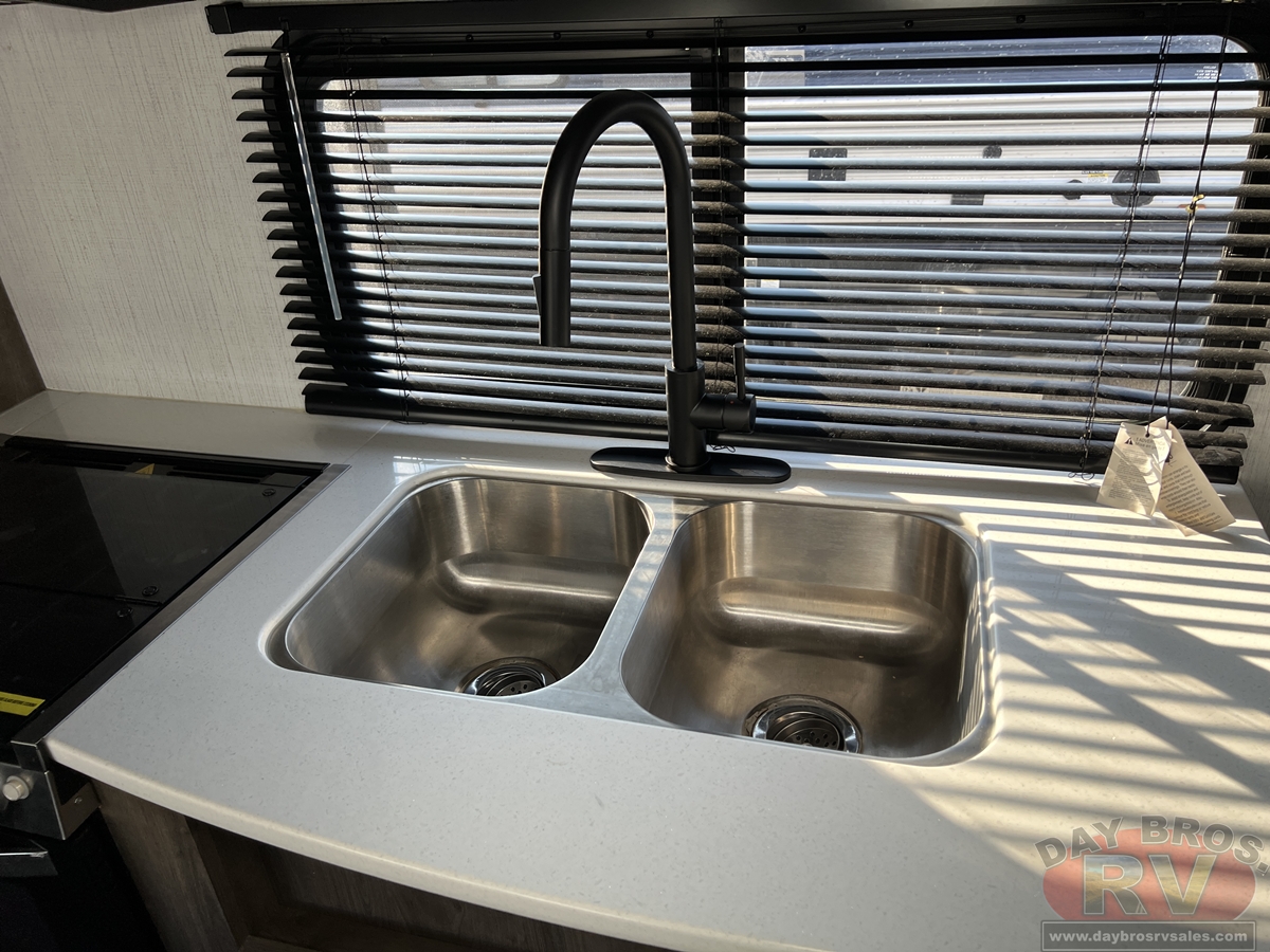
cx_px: 635
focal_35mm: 26
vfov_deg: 53.1
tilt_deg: -30.5
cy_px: 476
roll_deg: +3.0
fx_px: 954
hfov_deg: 67.3
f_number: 1.5
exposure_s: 1/461
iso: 50
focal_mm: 5.7
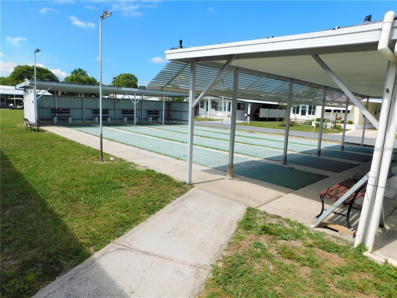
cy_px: 149
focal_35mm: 23
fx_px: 264
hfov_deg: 73.9
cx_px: 198
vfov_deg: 58.9
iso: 125
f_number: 6
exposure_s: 1/800
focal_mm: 4
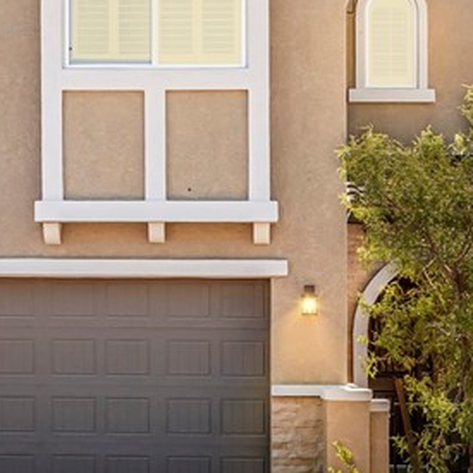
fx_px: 1762
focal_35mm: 114
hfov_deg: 15.2
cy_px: 344
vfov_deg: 15.2
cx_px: 143
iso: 400
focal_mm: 23
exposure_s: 1/500
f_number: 8
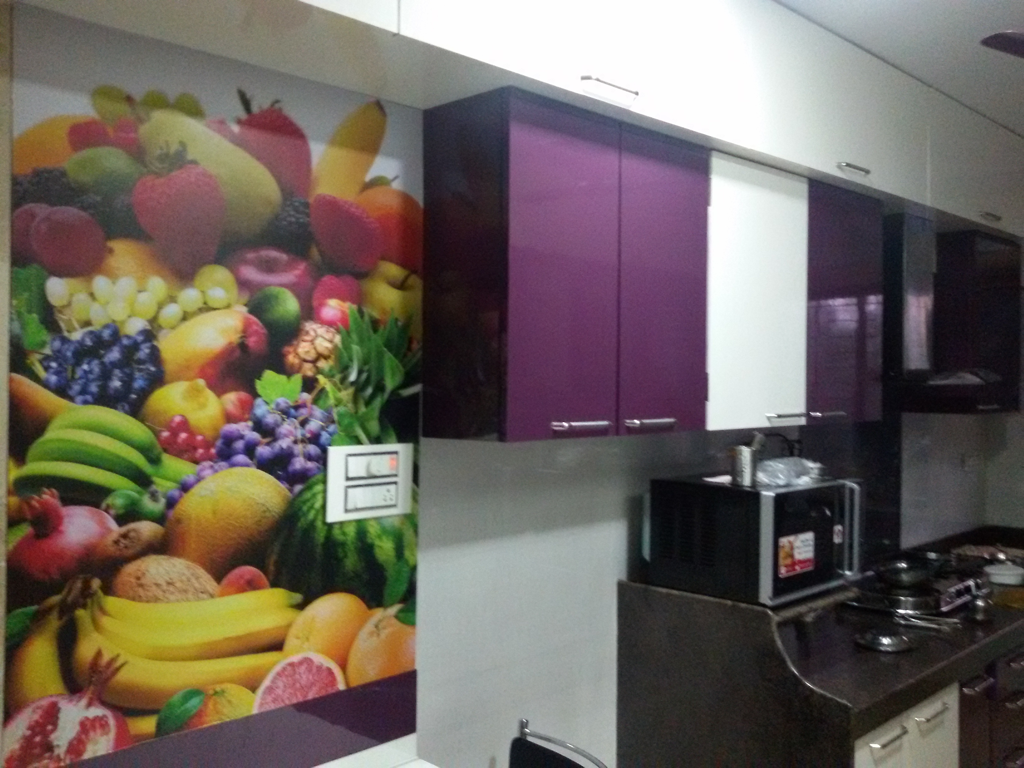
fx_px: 917
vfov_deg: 45.4
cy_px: 384
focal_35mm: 31
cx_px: 512
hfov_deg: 58.4
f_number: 2.4
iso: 640
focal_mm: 2.93
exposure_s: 1/33
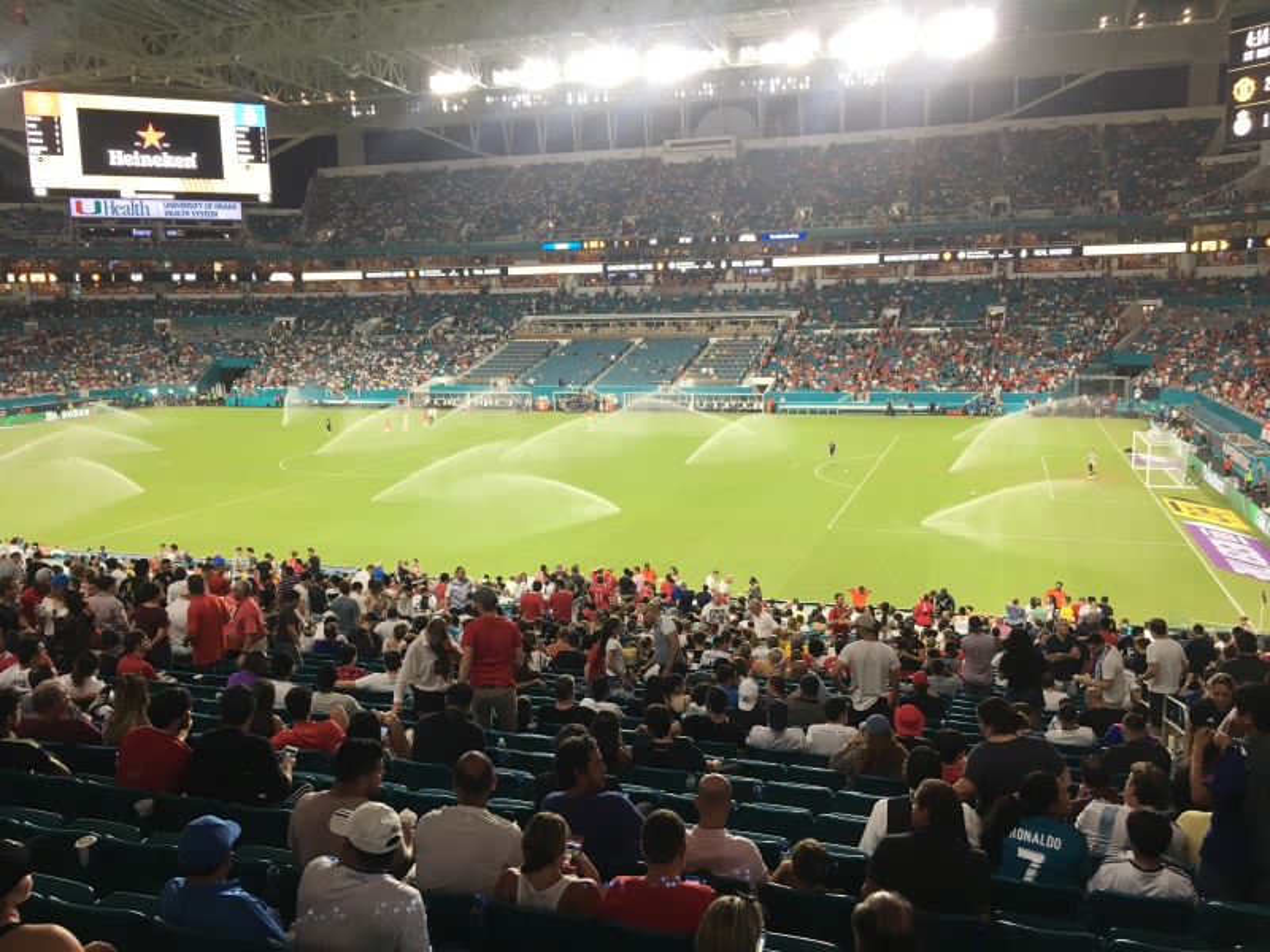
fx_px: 1064
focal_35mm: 29
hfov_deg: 61.7
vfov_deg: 48.2
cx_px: 635
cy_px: 476
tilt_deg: -9.0
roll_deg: +1.7
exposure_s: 1/30
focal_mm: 4.15
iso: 25
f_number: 2.2
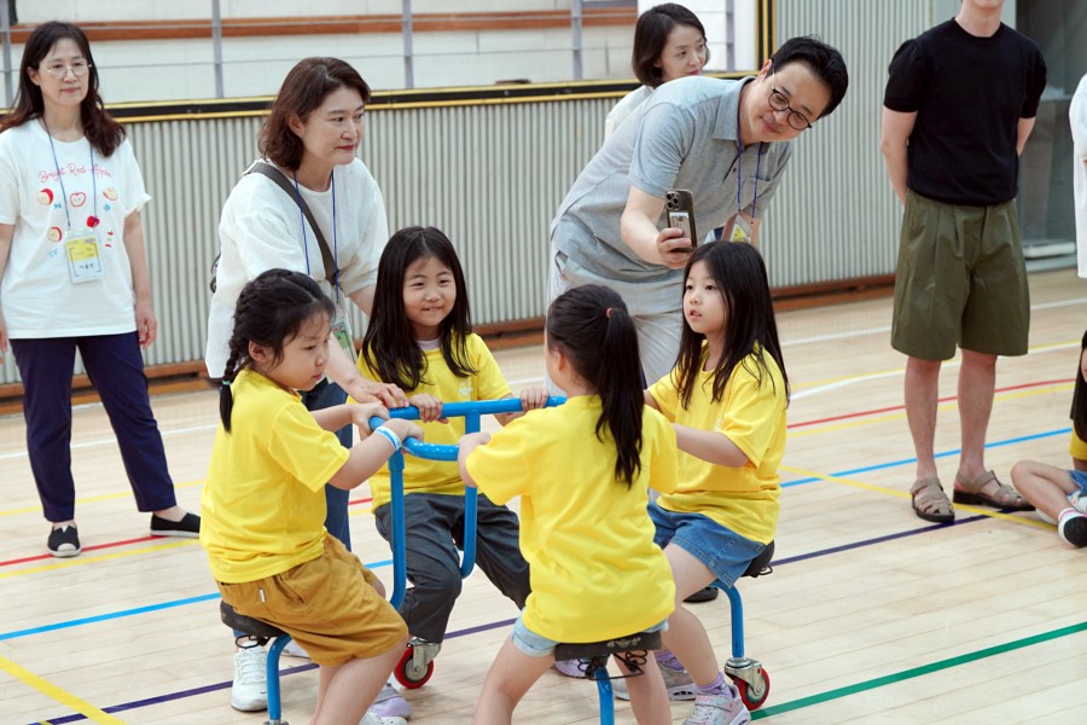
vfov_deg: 19.5
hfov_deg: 28.8
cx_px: 544
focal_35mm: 70
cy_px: 362
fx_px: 2113
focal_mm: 70
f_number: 4
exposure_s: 1/160
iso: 1600
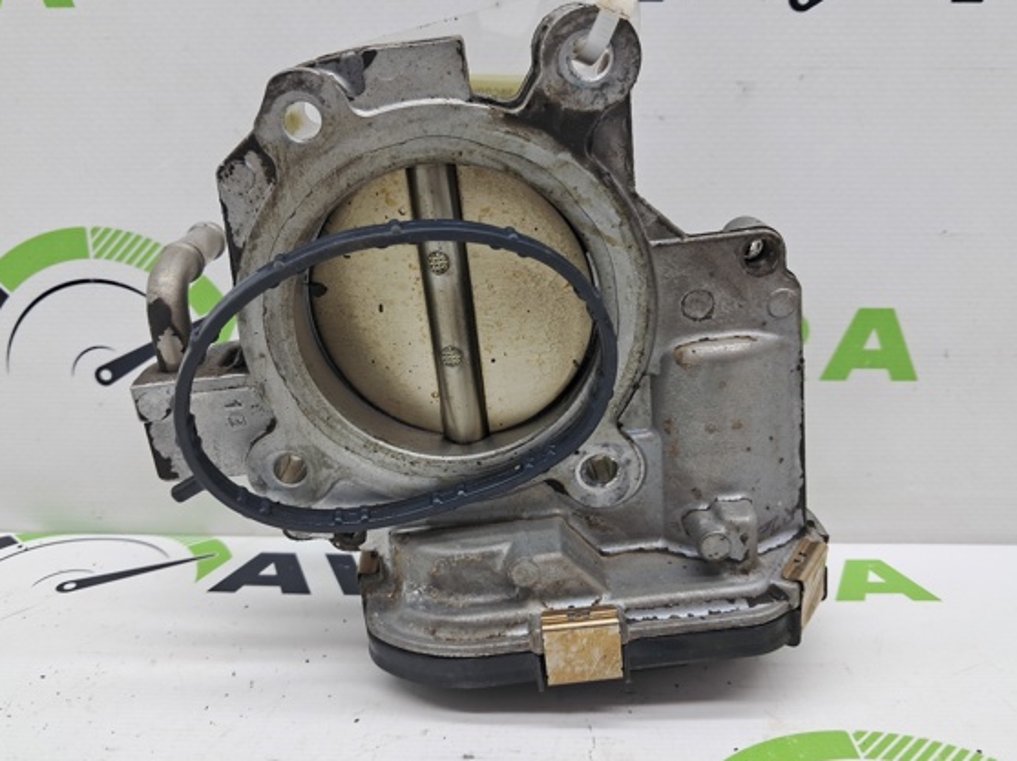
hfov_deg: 58.4
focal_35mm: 31
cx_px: 498
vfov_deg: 45.4
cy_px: 370
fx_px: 910
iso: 50
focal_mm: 4
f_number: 1.8
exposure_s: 1/60
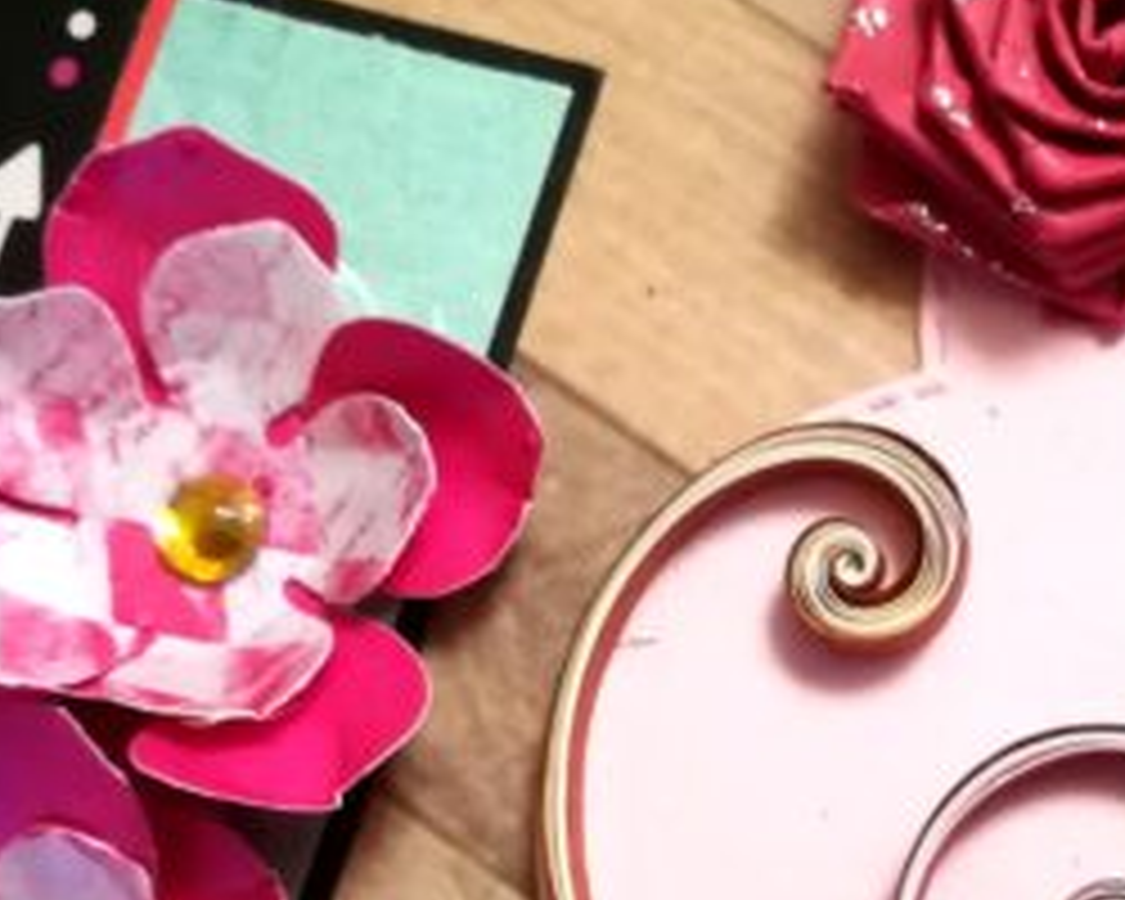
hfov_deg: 30.0
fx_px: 2031
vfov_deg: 24.4
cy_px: 765
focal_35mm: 61
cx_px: 954
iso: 640
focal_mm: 3.83
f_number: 2.2
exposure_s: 1/20
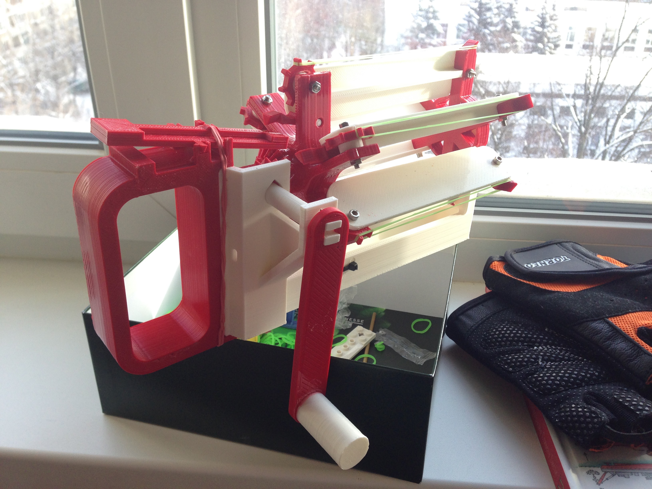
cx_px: 326
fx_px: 622
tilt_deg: -28.3
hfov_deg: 55.4
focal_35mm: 33
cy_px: 244
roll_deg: +0.2
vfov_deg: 42.9
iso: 64
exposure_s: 1/120
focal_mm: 4.12
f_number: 2.4
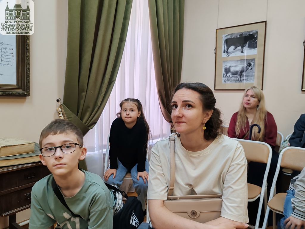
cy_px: 114
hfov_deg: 65.3
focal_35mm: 27
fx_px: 238
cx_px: 152
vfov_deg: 51.4
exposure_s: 1/100
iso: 500
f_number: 1.9
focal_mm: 6.12
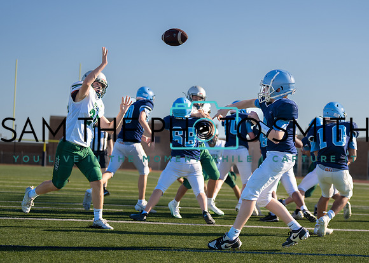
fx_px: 922
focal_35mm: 88
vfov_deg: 16.2
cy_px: 145
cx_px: 232
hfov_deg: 22.6
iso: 250
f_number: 2.8
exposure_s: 1/4000
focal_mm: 70
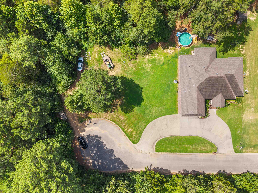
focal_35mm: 24
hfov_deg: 71.6
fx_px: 179
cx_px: 129
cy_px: 96
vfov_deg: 56.8
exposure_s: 1/60
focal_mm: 8.67
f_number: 1.8
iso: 140
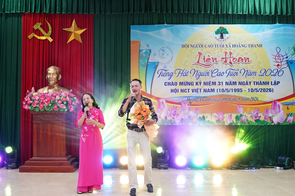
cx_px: 148
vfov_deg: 29.9
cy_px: 98
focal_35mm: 45
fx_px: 369
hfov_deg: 43.6
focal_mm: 30.5
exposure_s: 1/80
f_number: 3.5
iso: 2500
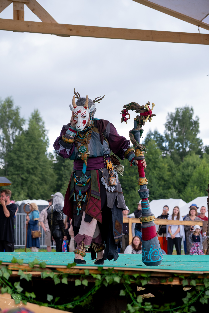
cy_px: 156
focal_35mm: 83
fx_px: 723
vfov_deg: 24.5
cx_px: 104
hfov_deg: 16.5
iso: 800
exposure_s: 1/800
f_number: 3.6
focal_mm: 55
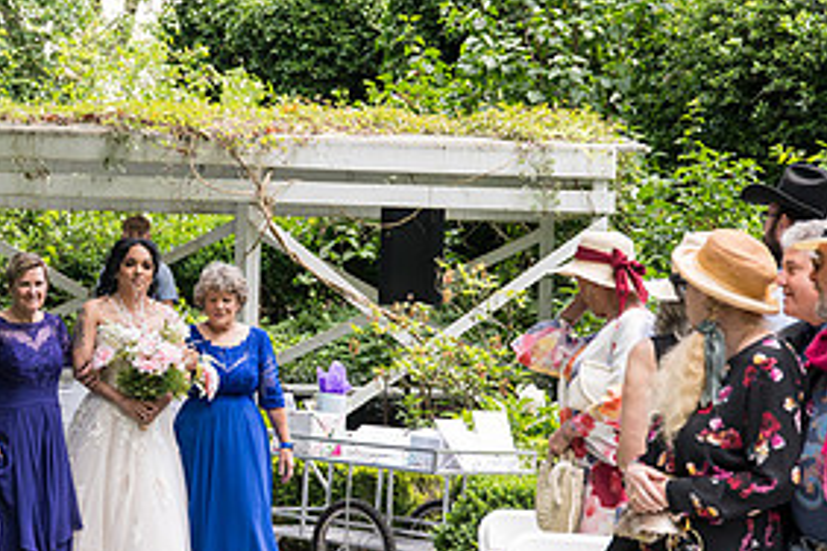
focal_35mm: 115
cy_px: 295
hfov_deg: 17.6
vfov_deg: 11.9
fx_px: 2642
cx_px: 135
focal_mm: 56
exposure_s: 1/400
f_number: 3.5
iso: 640
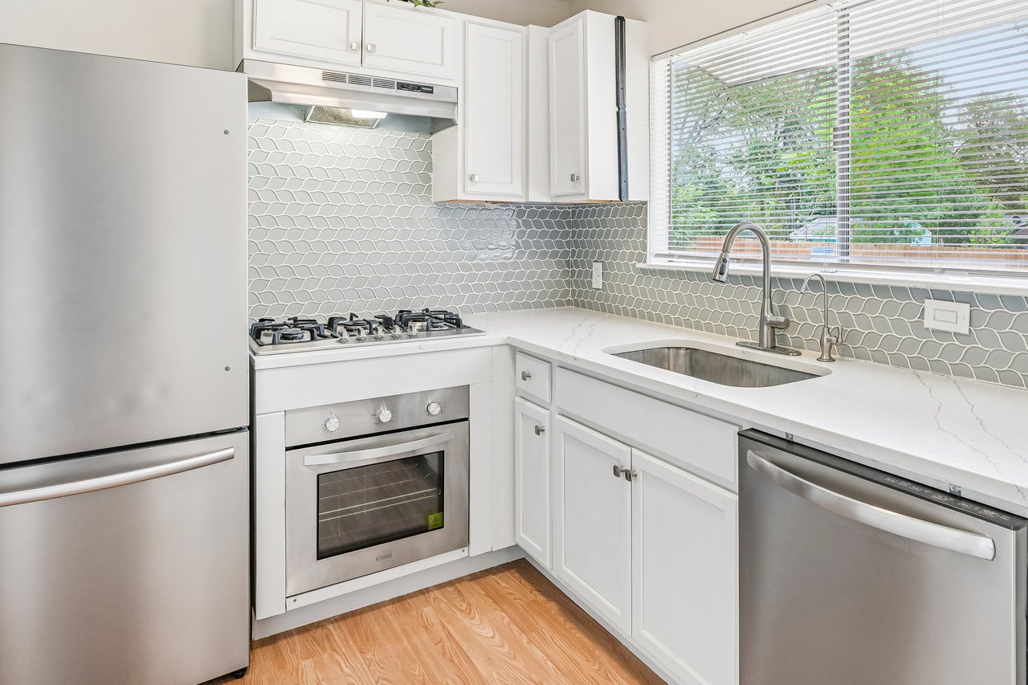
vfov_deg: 52.1
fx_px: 685
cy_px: 228
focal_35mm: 24
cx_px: 634
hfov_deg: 72.7
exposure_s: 1/15
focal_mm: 15
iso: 140
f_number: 6.7
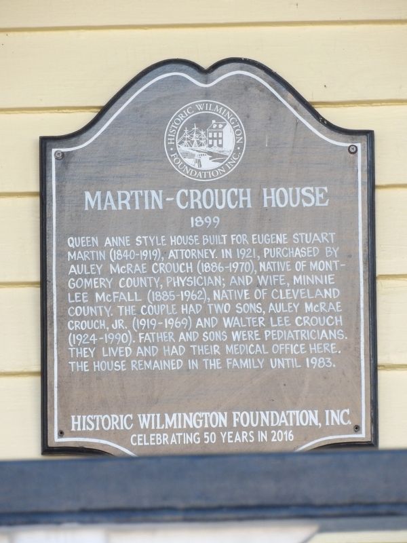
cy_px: 272
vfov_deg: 4.8
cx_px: 204
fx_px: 6412
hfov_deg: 3.6
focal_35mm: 409
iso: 200
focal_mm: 73.3
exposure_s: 1/79
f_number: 4.2
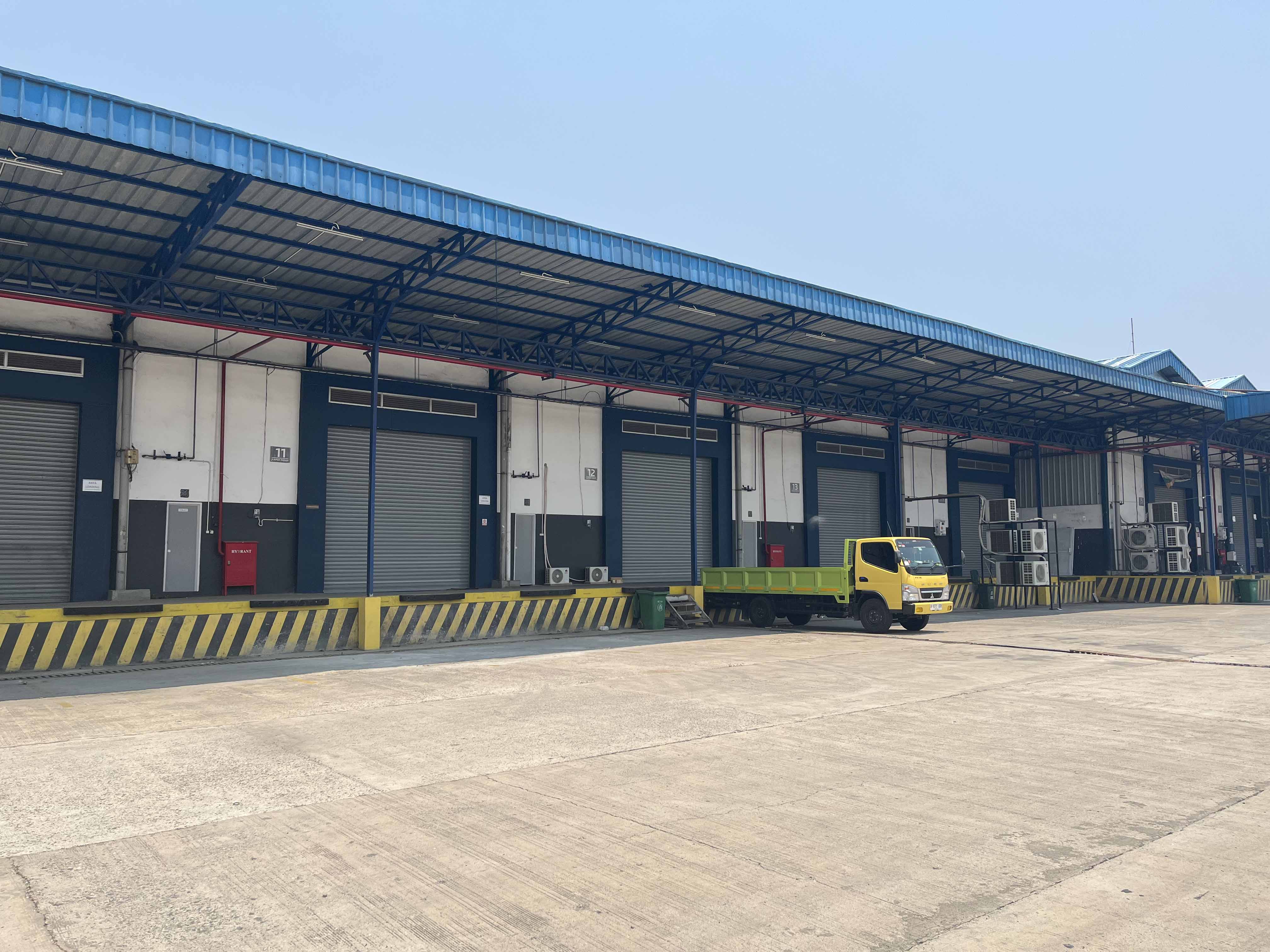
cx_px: 635
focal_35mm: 26
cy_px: 476
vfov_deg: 53.1
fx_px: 954
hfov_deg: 67.3
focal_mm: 5.1
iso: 50
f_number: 1.6
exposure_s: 1/2309
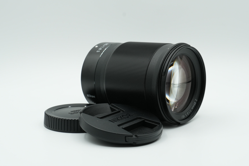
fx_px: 466
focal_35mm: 68
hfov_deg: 29.9
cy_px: 83
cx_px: 124
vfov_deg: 20.1
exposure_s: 1/80
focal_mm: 45
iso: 320
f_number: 10
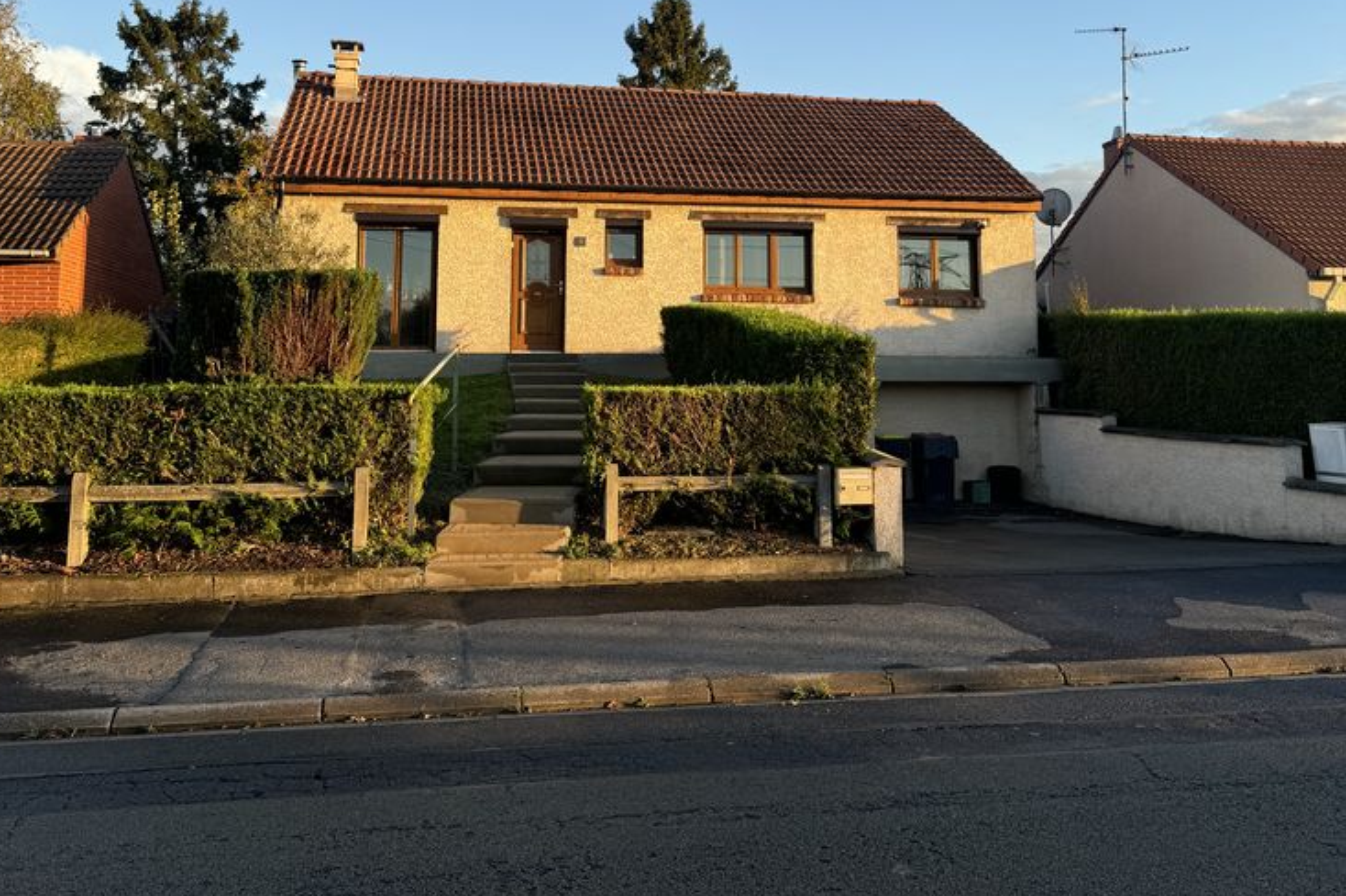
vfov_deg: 38.0
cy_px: 236
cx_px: 660
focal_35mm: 34
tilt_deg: +6.5
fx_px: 1271
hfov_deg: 55.8
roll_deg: -0.2
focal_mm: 6.76
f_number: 1.78
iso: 80
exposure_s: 1/925
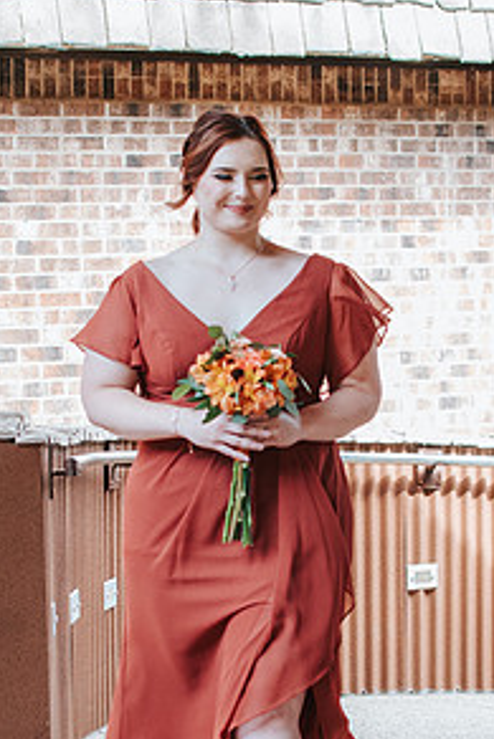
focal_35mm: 141
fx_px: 2899
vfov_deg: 14.5
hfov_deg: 9.7
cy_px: 475
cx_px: 250
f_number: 3.5
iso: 800
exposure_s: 1/250
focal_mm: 35
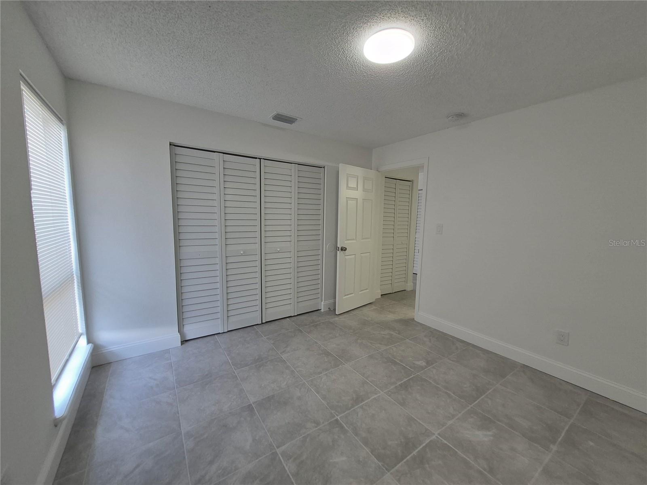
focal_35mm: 13
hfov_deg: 106.2
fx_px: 243
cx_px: 324
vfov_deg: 89.9
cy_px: 242
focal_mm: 1.74
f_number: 2.2
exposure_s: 1/60
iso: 100
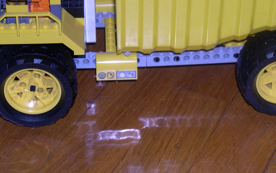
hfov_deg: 17.0
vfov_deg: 10.6
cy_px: 20
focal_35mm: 123
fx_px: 925
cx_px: 163
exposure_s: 1/60
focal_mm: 15.3
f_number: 3.8
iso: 100
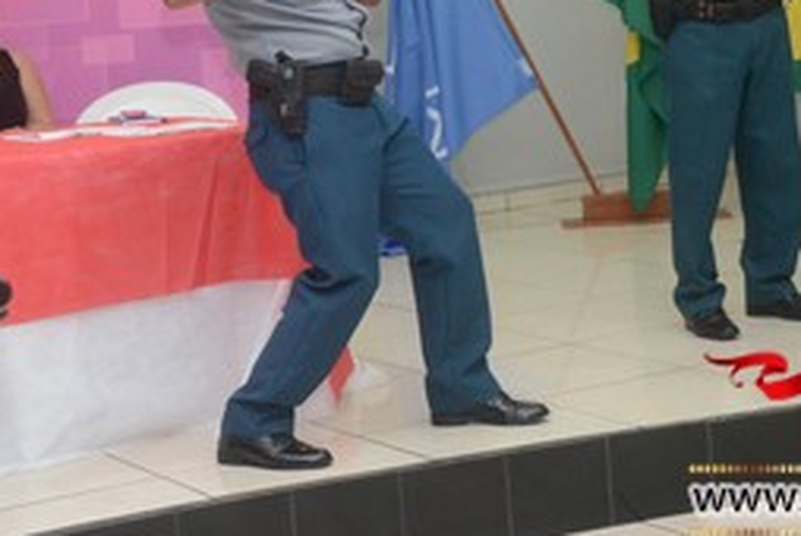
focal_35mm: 93
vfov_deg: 14.6
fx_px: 2069
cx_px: 426
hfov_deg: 21.9
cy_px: 79
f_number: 4.2
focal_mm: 35
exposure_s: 1/125
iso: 1600
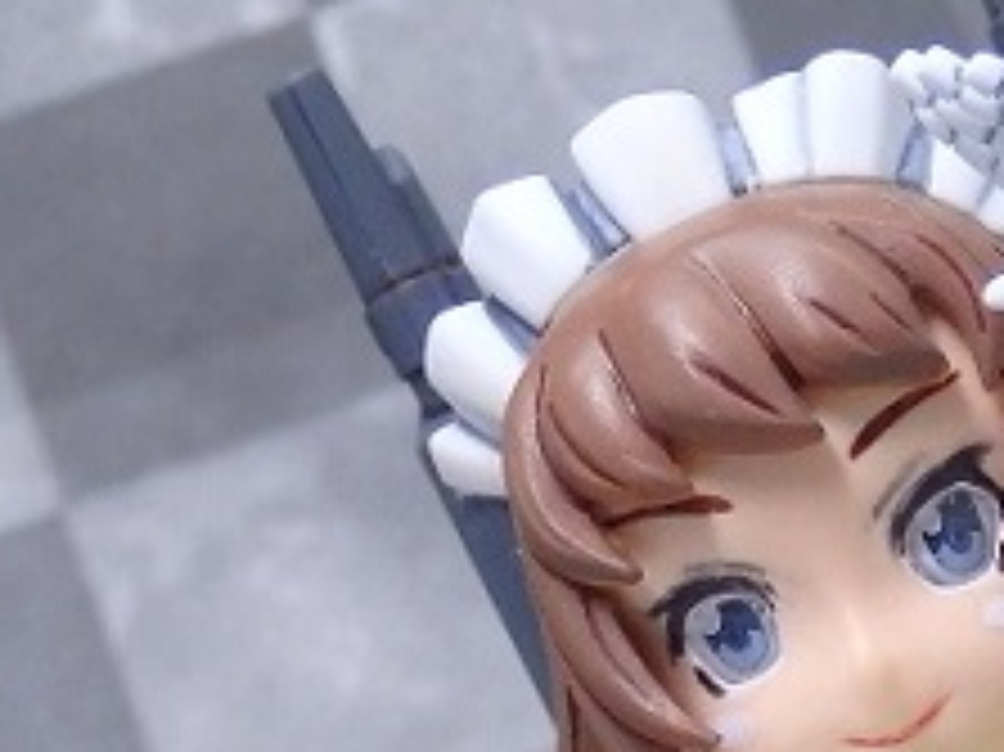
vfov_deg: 5.2
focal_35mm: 282
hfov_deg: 6.9
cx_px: 1382
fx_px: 8175
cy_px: 1349
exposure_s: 1/160
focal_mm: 13.1
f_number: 4.5
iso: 400
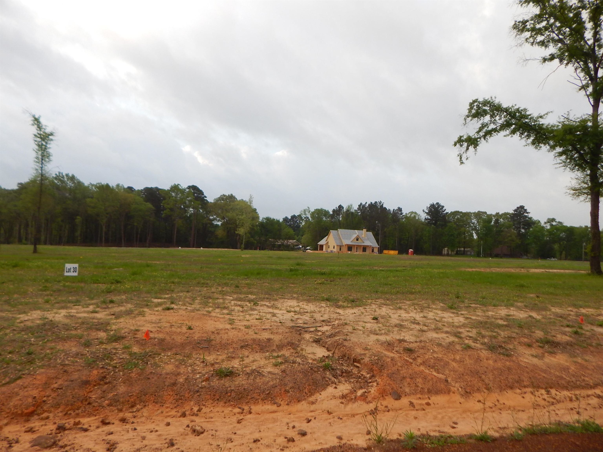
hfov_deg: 76.4
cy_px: 226
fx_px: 383
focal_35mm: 22
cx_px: 302
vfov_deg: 61.1
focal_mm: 4
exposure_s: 1/400
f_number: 3
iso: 125
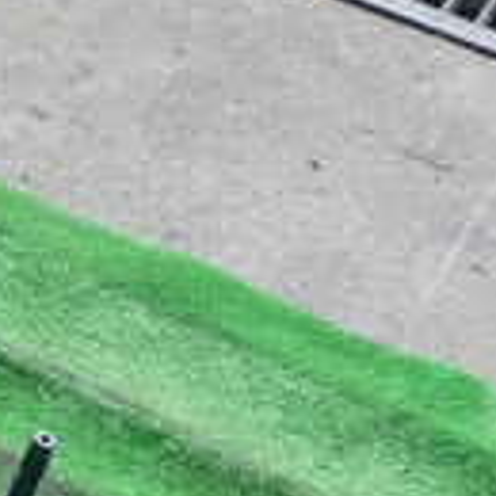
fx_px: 1978
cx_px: -130
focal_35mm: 122
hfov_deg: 13.8
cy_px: 500
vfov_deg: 14.1
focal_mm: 5.4
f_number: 2.3
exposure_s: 1/60
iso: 100
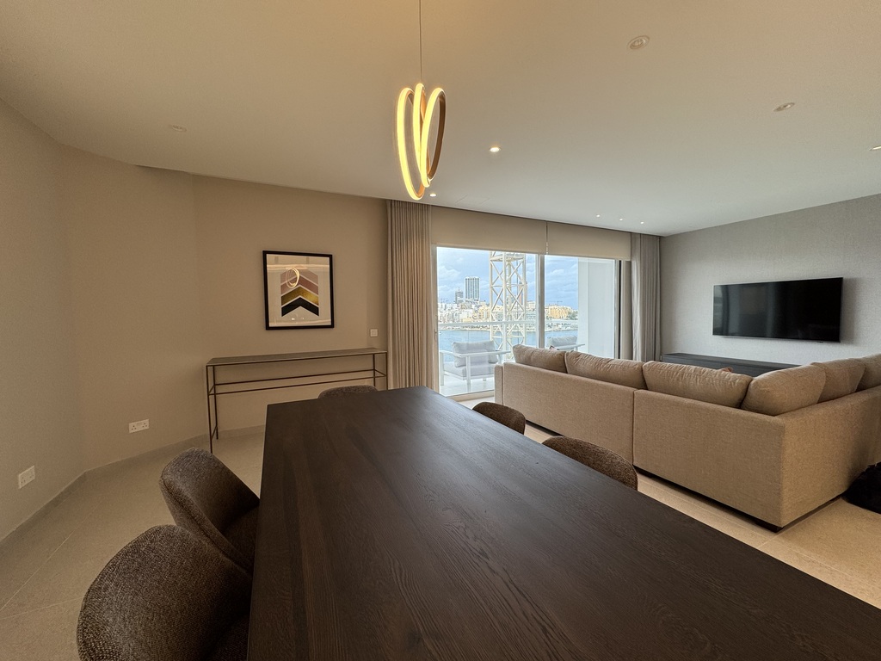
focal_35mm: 14
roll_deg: +0.9
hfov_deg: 102.1
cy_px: 330
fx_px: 356
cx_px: 440
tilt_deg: -3.7
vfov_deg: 85.7
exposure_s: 1/101
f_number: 2.2
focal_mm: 2.22
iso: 40
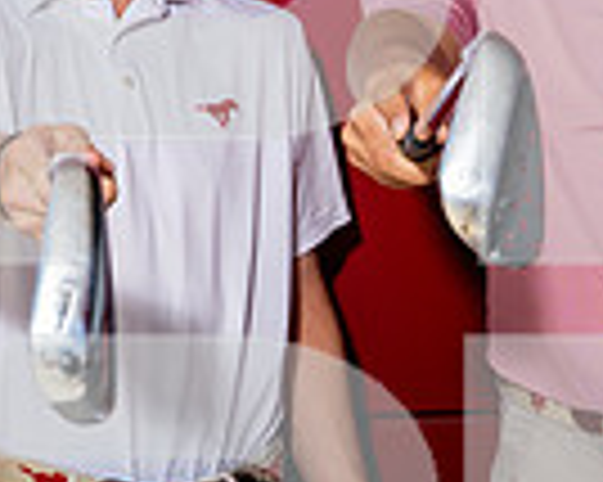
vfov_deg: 11.8
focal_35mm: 130
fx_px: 2318
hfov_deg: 14.3
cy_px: 29
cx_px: -148
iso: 200
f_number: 8
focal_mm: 32
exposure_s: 1/250
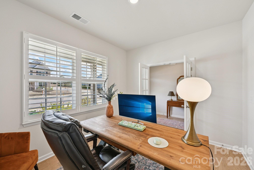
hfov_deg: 104.3
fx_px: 99
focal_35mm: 14
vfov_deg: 81.2
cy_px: 85
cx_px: 127
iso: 100
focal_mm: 14
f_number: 8
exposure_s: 1/20
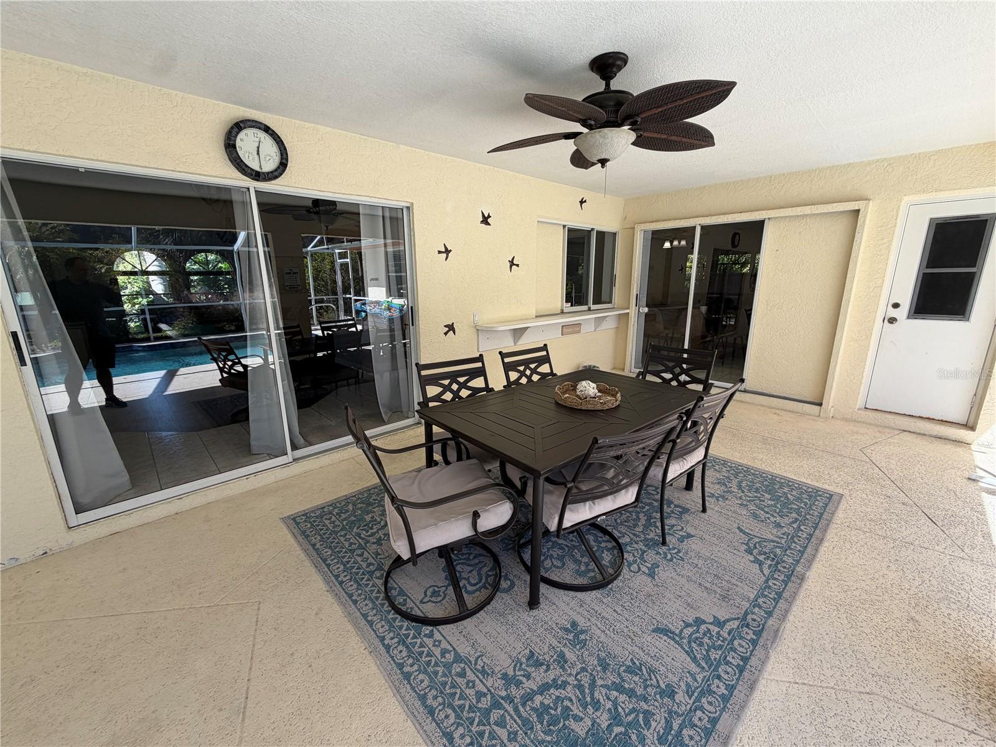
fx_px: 403
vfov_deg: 85.7
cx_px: 498
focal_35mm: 14
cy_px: 374
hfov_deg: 102.1
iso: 40
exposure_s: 1/192
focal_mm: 2.22
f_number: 2.2
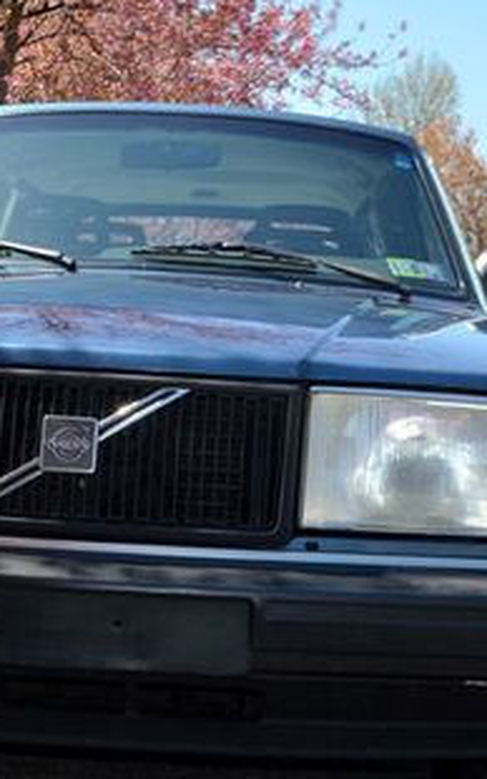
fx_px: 1740
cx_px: 146
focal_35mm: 82
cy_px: 407
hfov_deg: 15.9
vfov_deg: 25.2
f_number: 6.3
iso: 100
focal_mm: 26
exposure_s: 1/200
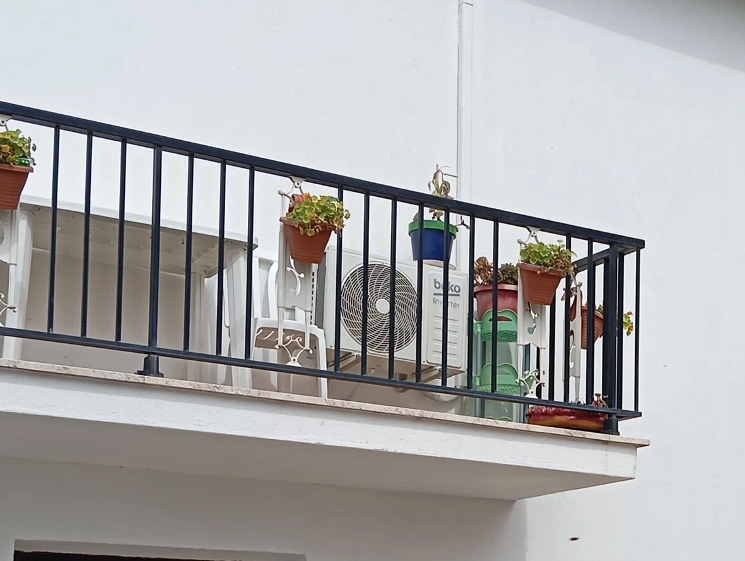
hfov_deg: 27.9
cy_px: 555
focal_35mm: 68
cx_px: 603
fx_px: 1465
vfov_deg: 21.0
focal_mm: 4.22
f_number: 1.8
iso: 112
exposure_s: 1/888
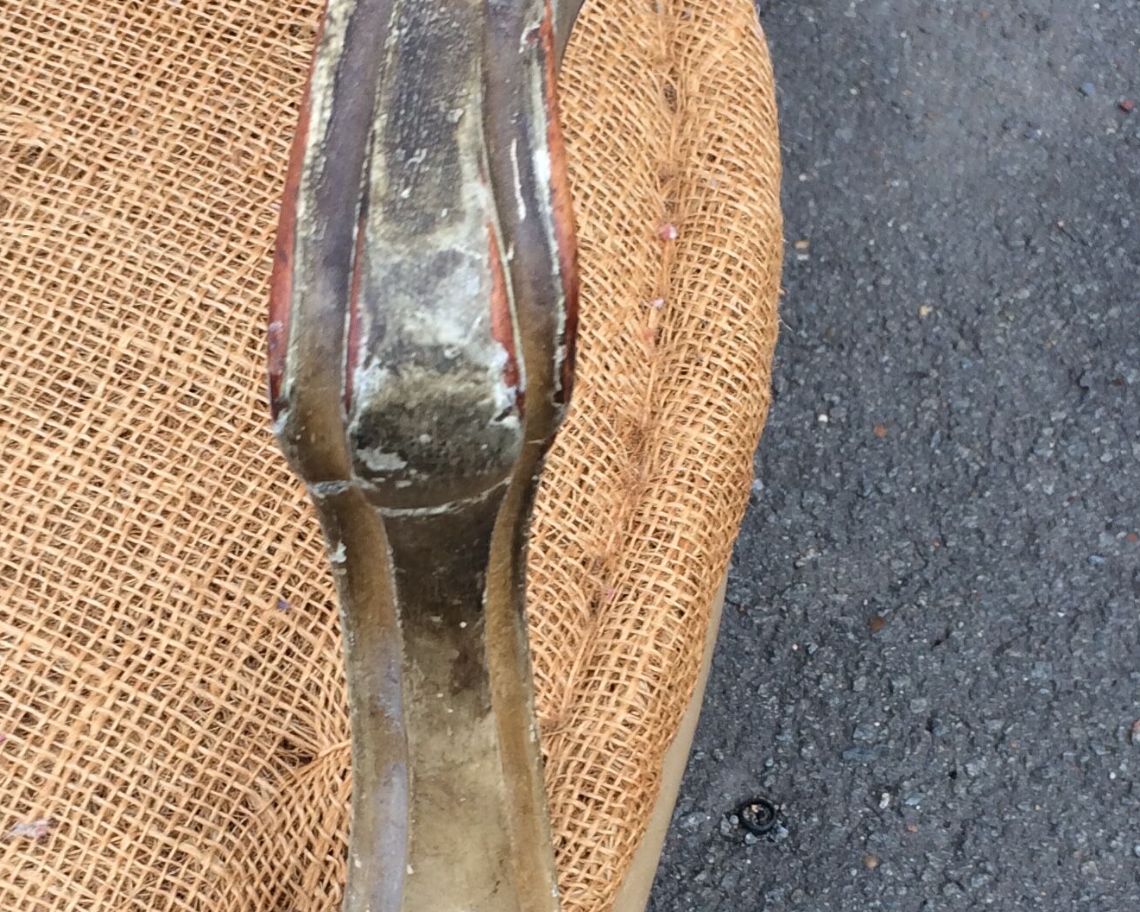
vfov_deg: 21.6
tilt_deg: -59.7
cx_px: 577
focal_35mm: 70
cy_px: 717
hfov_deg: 27.1
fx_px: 2362
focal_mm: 4.15
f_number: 2.2
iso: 32
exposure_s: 1/120
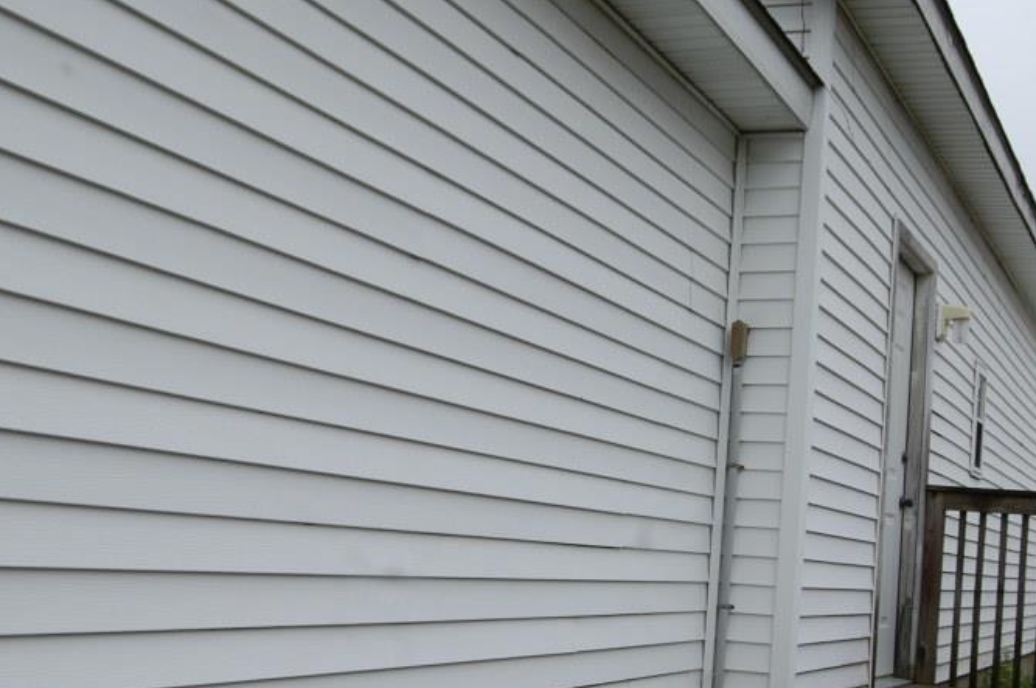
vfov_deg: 24.9
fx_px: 1552
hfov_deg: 36.8
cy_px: 450
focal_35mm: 54
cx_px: 614
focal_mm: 24
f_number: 9
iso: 200
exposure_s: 1/320
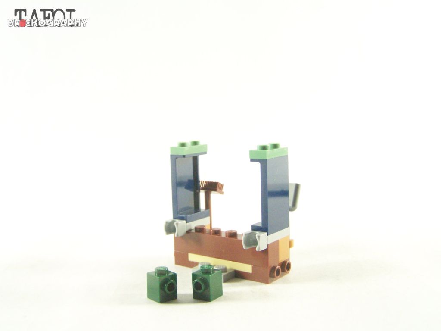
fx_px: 510
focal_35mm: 40
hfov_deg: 46.8
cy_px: 166
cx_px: 220
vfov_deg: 36.0
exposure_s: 1/60
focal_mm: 6.7
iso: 400
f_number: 3.2
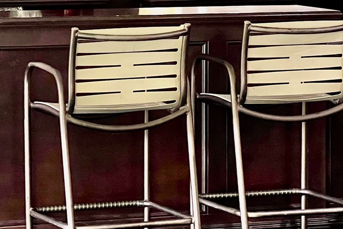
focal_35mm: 173
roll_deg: +0.0
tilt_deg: -3.1
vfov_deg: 7.9
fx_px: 1648
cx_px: 85
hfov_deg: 11.8
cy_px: 0
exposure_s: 1/30
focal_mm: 9
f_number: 2.8
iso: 800
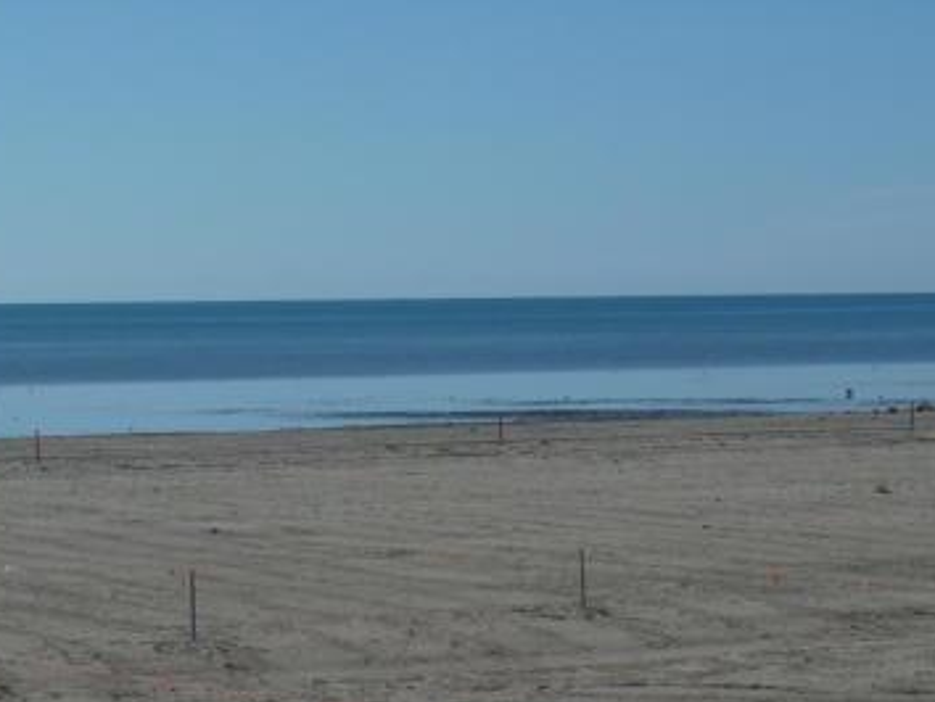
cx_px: 132
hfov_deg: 13.1
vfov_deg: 9.9
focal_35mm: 150
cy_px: 269
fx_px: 4054
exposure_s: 1/1000
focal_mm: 13.7
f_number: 5.6
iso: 80
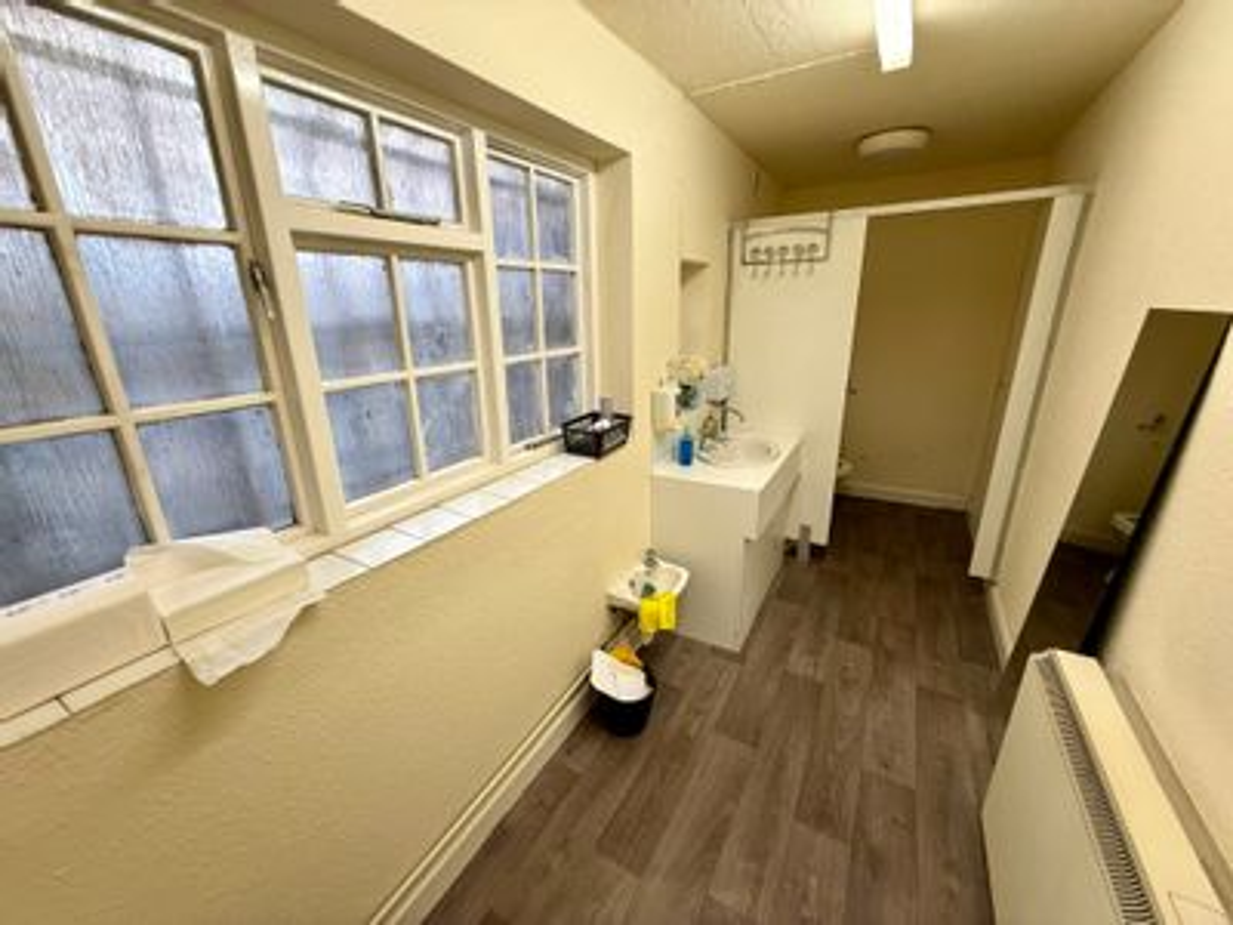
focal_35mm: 14
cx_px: 616
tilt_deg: -16.3
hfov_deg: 102.1
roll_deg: +1.2
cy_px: 462
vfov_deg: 85.7
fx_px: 499
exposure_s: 1/100
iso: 125
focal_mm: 2.22
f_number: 2.2
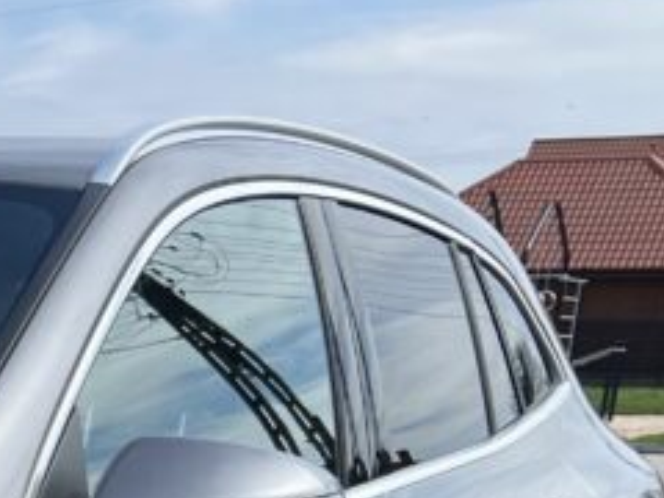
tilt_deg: -17.2
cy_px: 1002
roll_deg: -0.5
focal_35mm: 111
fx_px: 2129
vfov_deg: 11.9
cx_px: -611
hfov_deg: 14.9
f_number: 1.5
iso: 50
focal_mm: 5.7
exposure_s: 1/2915
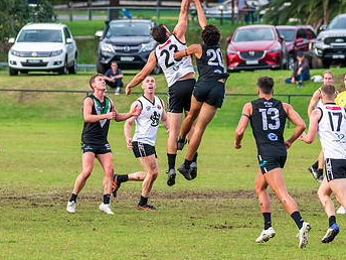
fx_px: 4928
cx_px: 238
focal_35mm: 493
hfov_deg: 4.0
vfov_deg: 3.0
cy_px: 94
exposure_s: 1/1250
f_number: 5.3
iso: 1000
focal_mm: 220
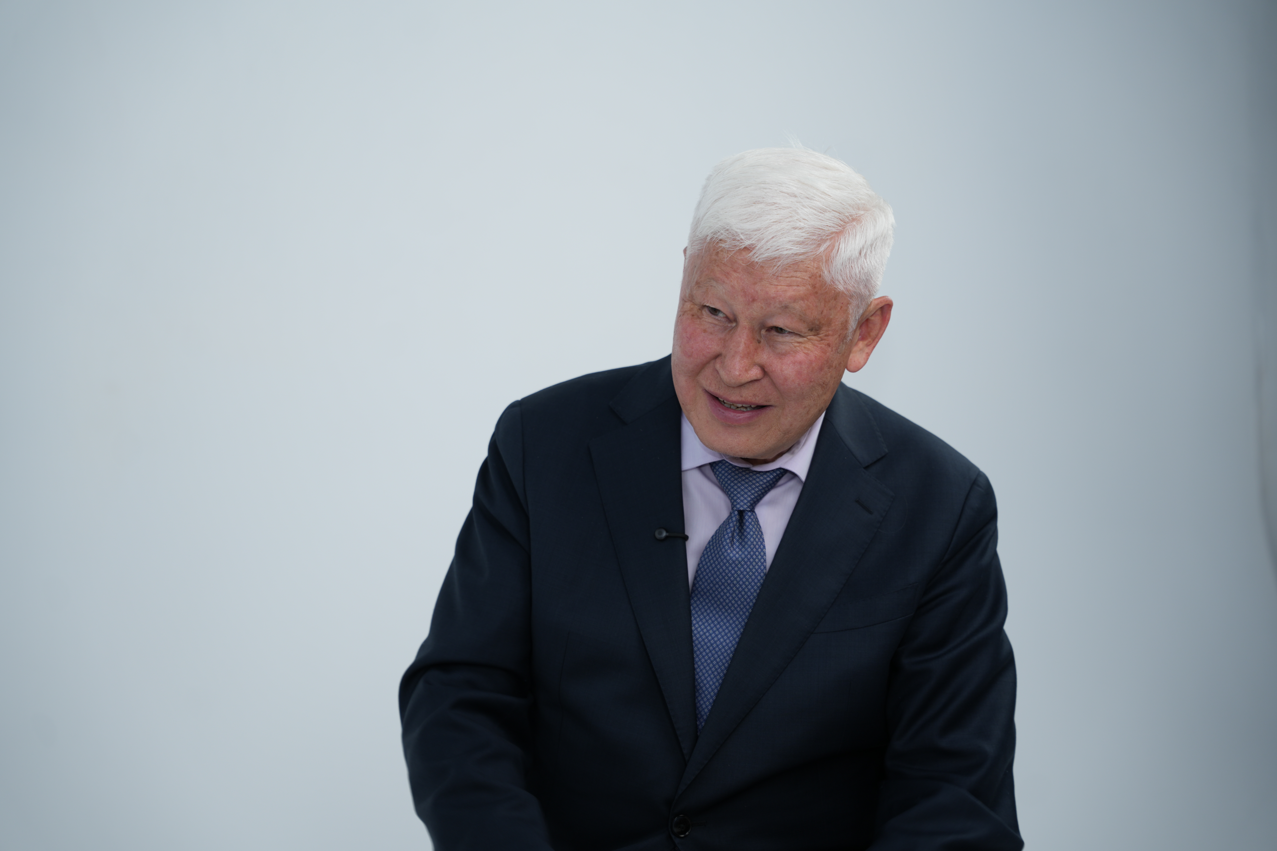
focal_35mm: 70
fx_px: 2483
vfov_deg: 19.5
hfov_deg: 28.8
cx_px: 638
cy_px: 426
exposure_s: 1/100
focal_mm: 70
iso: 100
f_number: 2.8
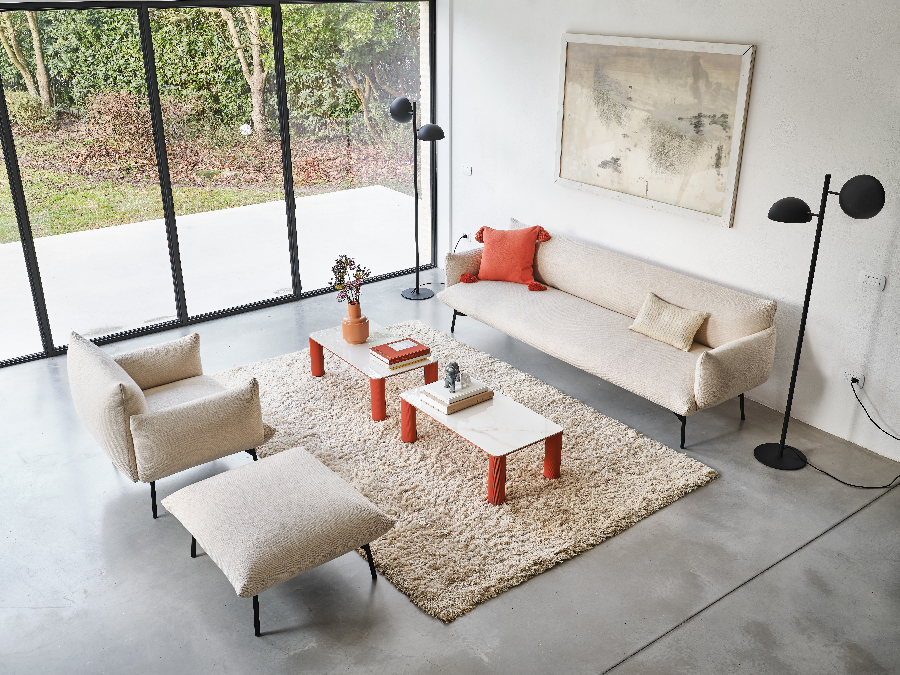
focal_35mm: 32
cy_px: 338
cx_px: 450
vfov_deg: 44.2
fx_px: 832
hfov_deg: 56.8
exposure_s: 1/2
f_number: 13
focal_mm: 40.3
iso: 100
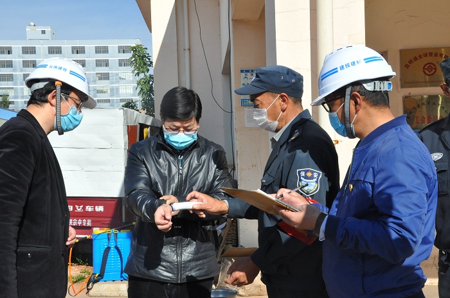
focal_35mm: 57
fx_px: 711
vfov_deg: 23.7
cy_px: 149
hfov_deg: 35.1
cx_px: 225
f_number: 13
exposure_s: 1/640
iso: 800
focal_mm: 38
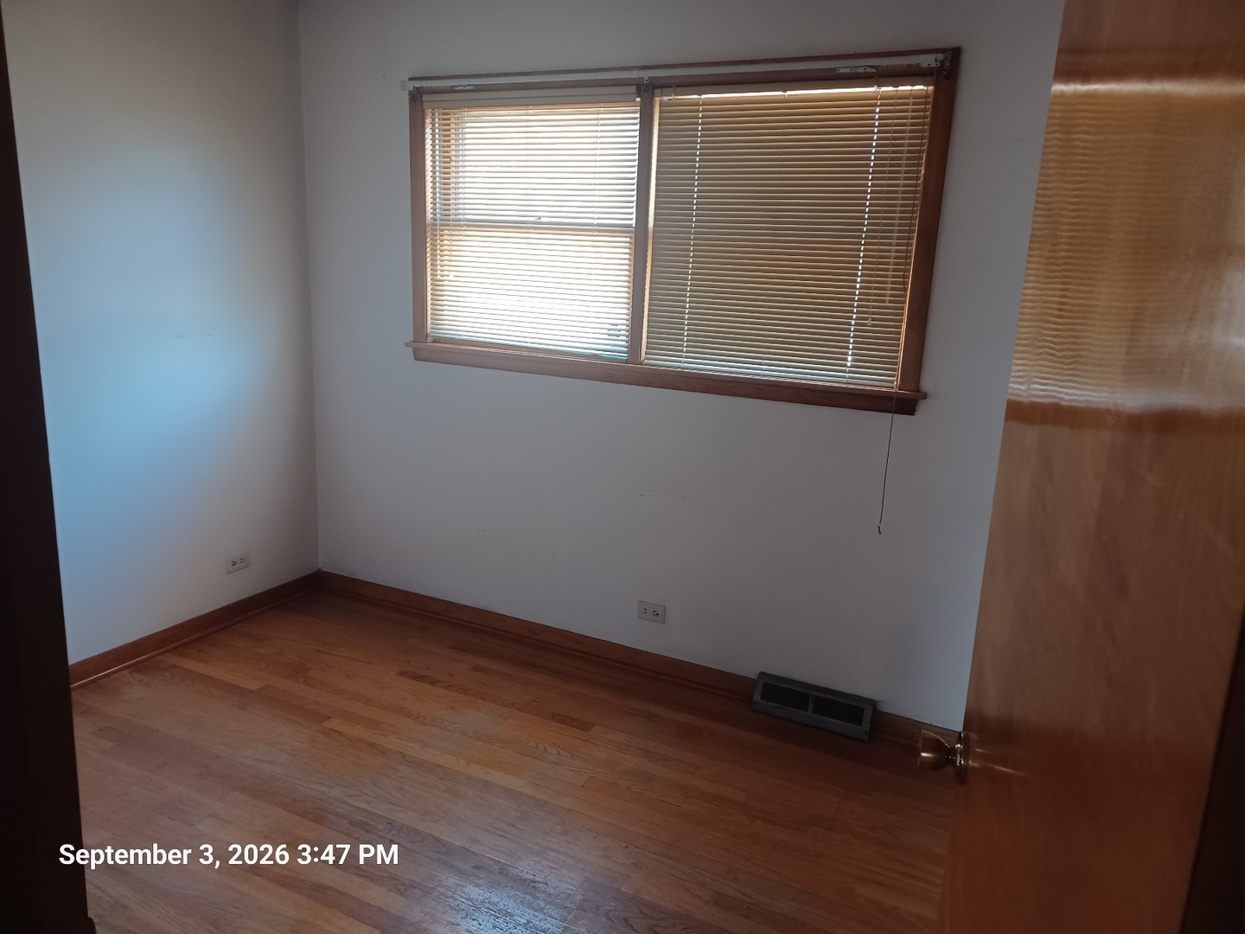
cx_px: 622
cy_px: 467
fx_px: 899
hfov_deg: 69.4
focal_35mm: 25
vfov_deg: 54.9
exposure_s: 1/33
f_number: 1.8
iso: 400
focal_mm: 4.6
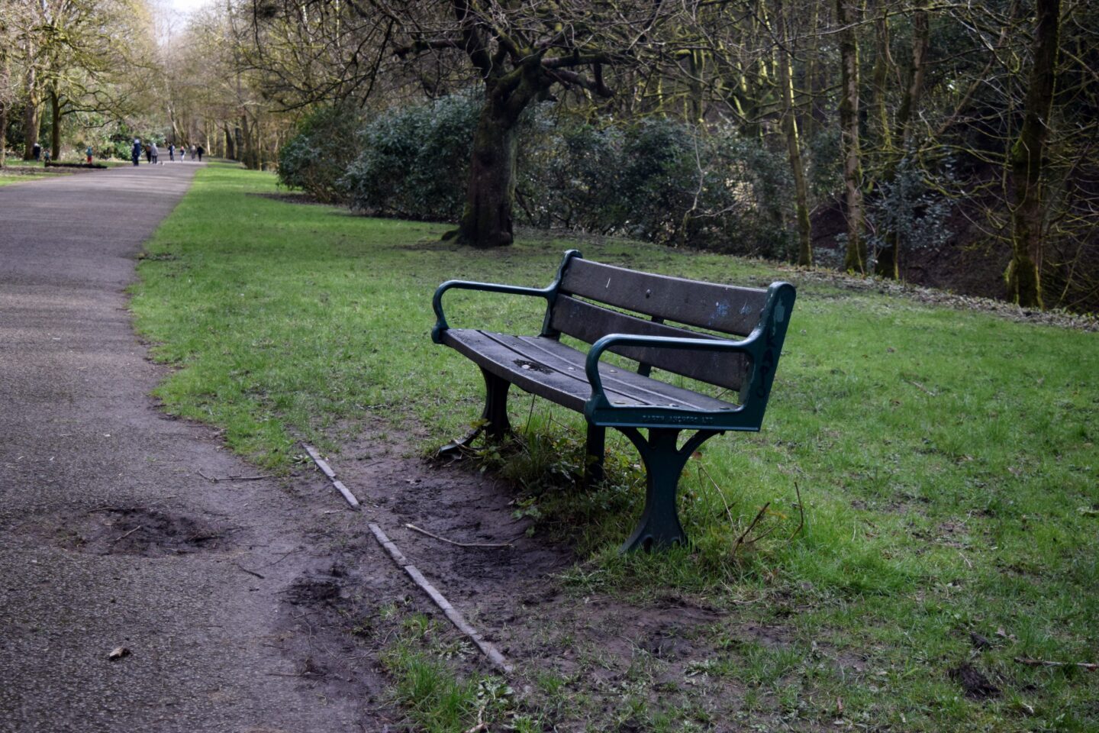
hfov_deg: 45.0
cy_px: 366
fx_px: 1328
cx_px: 550
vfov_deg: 30.8
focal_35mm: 44
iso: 720
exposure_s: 1/1000
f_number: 4.2
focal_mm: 29
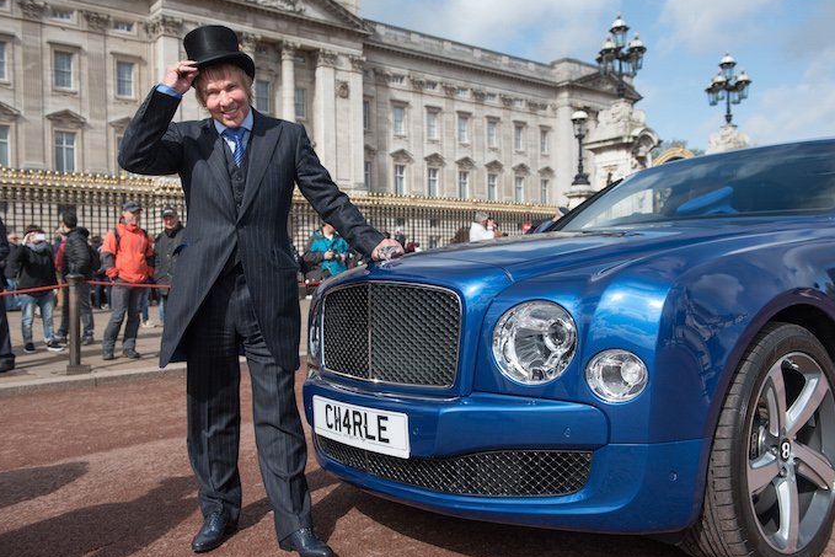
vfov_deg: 40.0
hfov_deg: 57.2
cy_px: 278
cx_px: 421
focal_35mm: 33
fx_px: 766
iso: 640
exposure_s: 1/4000
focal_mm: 32
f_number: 5
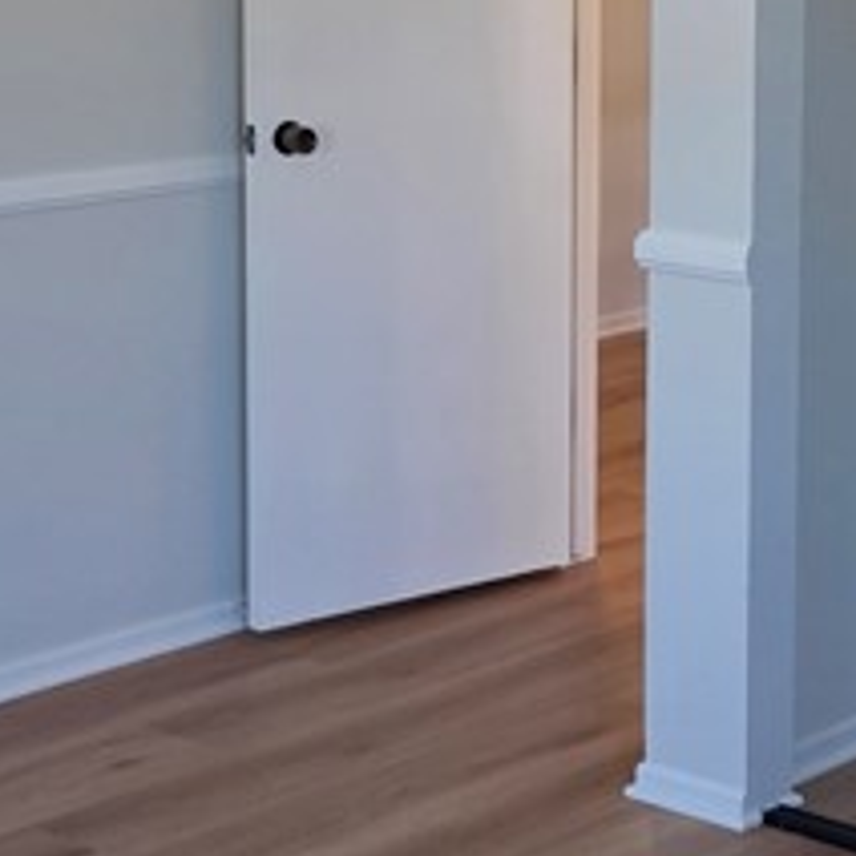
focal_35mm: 98
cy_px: 149
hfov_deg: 17.7
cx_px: 569
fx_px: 2742
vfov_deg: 17.6
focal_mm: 6.25
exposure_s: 1/120
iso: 125
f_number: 1.7
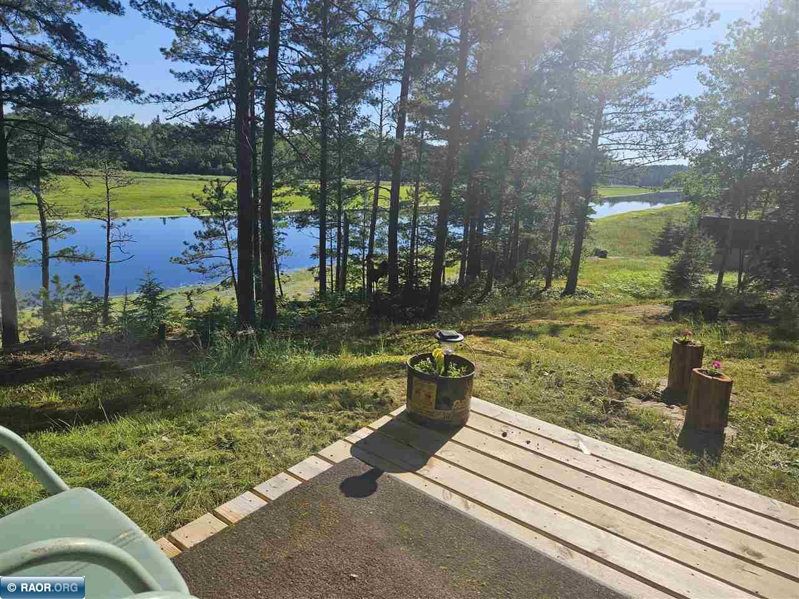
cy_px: 300
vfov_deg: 58.9
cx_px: 400
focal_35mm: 23
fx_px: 531
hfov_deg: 73.9
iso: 25
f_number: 1.8
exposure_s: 1/1904
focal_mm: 5.4
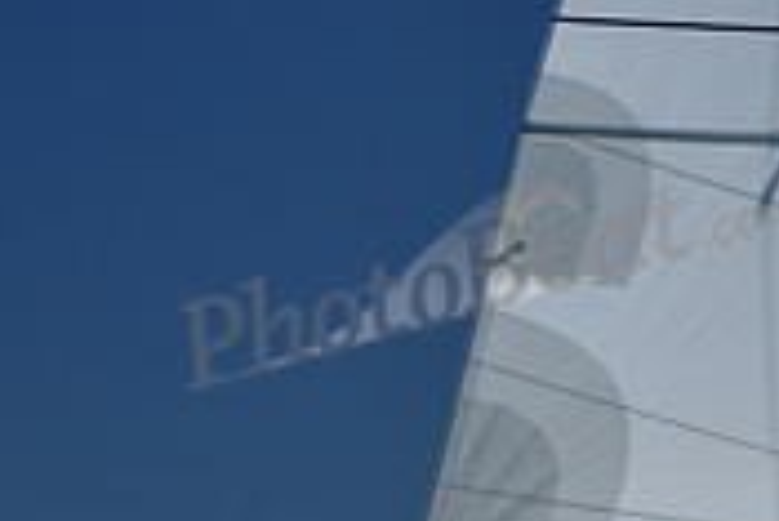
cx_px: 1042
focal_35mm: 232
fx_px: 5024
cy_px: 853
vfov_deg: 5.9
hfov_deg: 8.7
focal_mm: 70
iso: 250
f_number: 6.3
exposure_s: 1/800
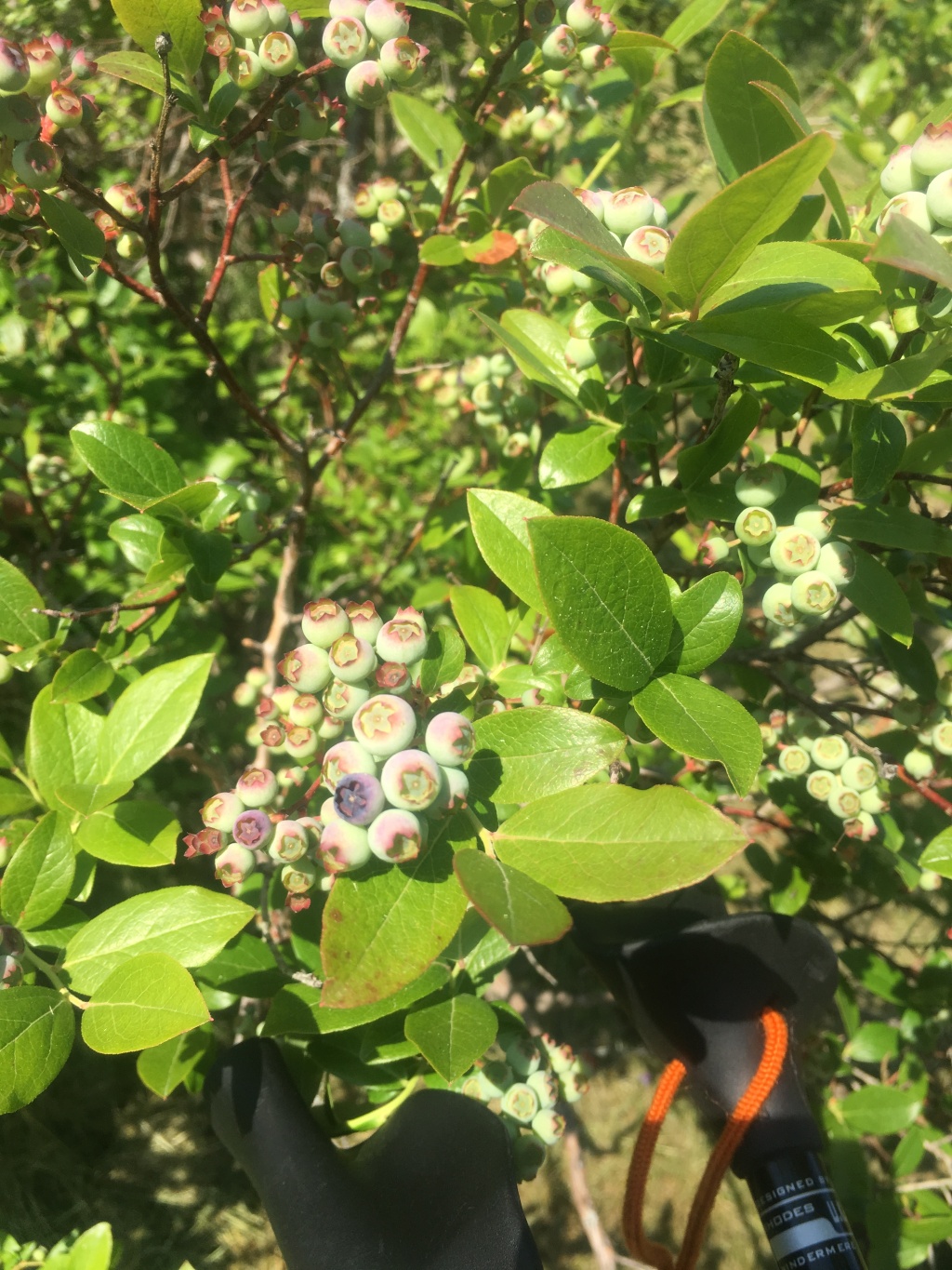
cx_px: 476
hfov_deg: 48.2
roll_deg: -4.5
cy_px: 635
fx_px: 1063
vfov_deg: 61.7
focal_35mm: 29
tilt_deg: -31.3
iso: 25
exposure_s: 1/884
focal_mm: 4.15
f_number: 2.2
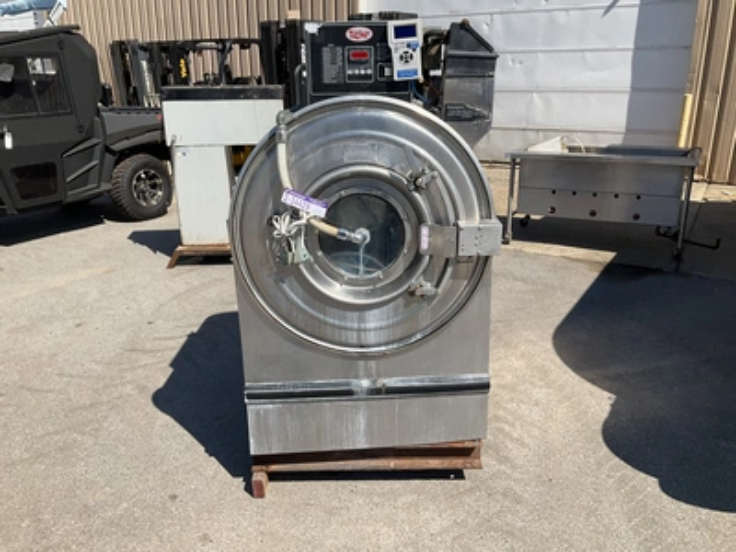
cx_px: 368
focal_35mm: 29
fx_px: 617
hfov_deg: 61.7
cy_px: 276
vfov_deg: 48.2
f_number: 1.8
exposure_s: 1/2141
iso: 25
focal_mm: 3
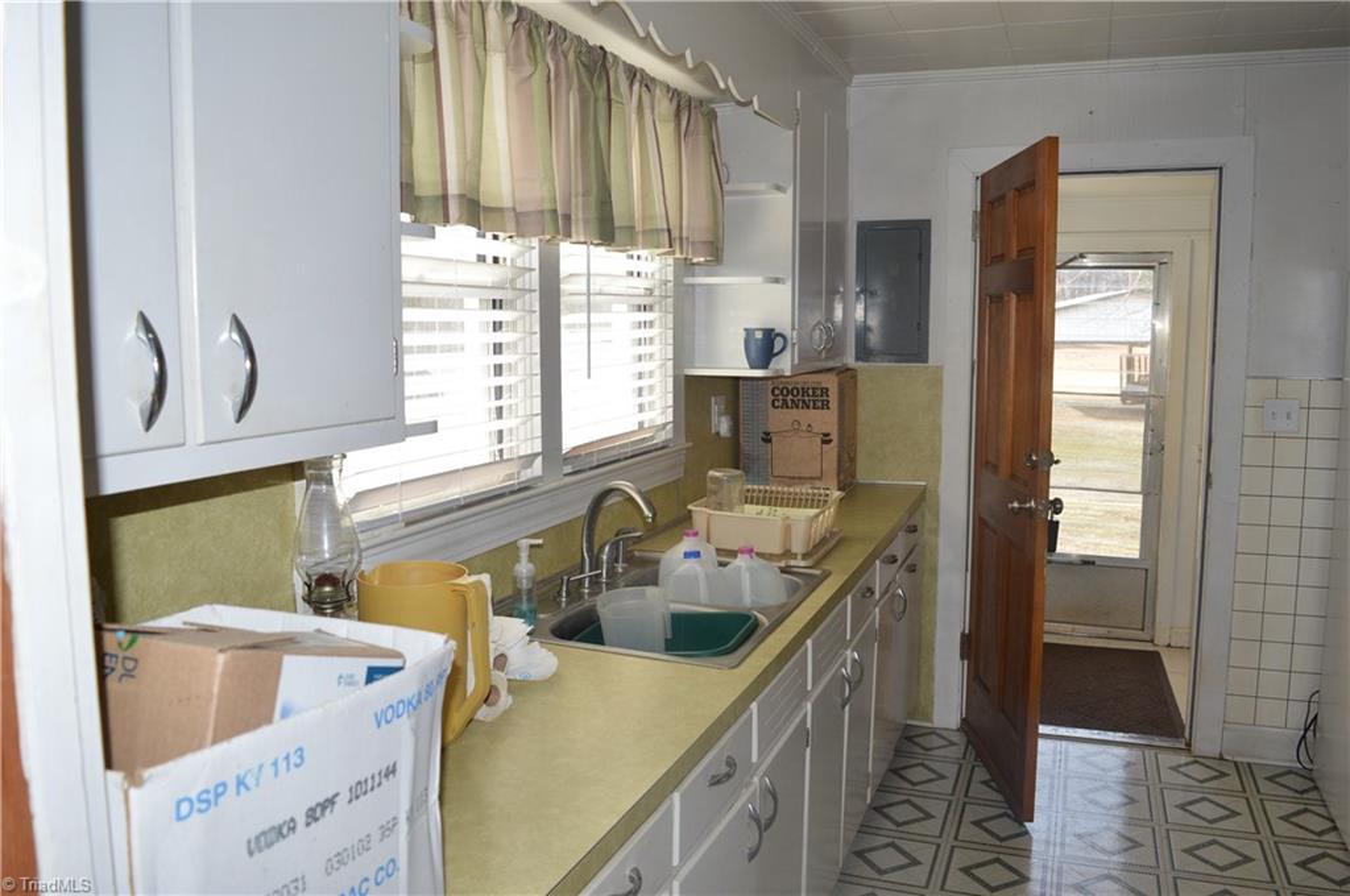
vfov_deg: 47.8
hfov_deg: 67.4
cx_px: 675
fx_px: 1011
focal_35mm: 27
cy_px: 448
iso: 400
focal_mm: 18
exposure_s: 1/200
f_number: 5
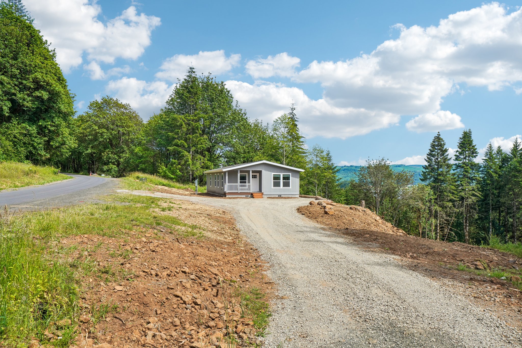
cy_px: 174
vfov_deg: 37.8
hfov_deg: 54.4
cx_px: 261
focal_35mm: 35
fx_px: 507
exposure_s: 1/1250
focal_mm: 35
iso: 400
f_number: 8
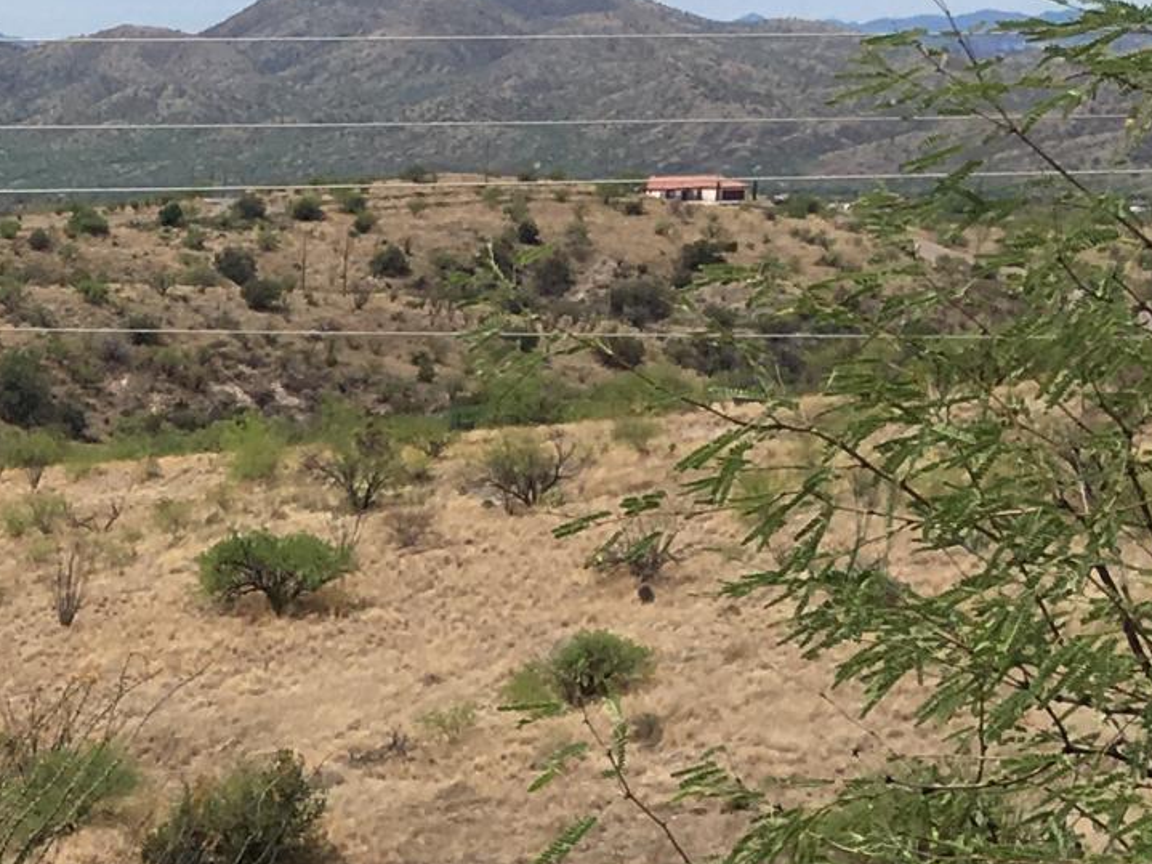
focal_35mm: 121
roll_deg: +0.7
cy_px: 1143
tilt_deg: -13.8
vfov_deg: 11.9
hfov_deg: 14.5
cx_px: -838
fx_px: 4026
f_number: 2.2
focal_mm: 4.15
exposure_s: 1/2849
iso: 25
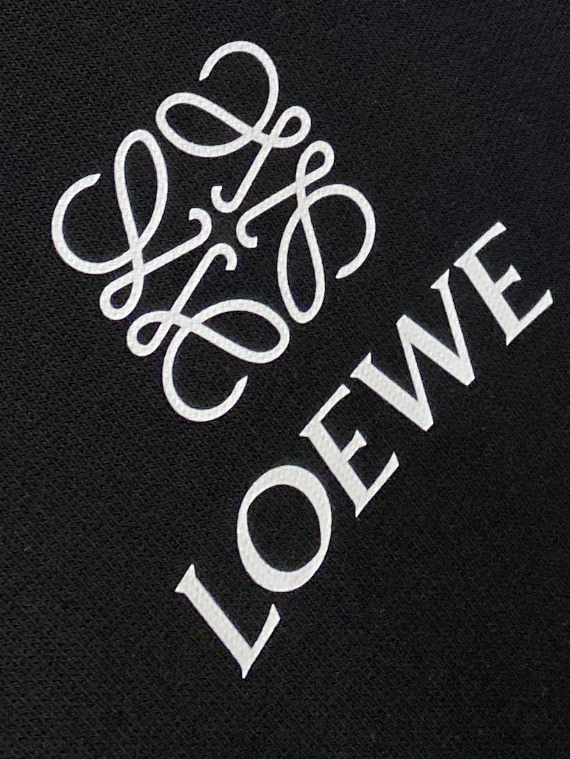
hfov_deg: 53.1
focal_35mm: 26
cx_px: 285
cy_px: 380
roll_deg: +34.1
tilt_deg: -4.6
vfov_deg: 67.3
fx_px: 571
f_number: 1.8
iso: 100
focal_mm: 4.25
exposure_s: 1/121
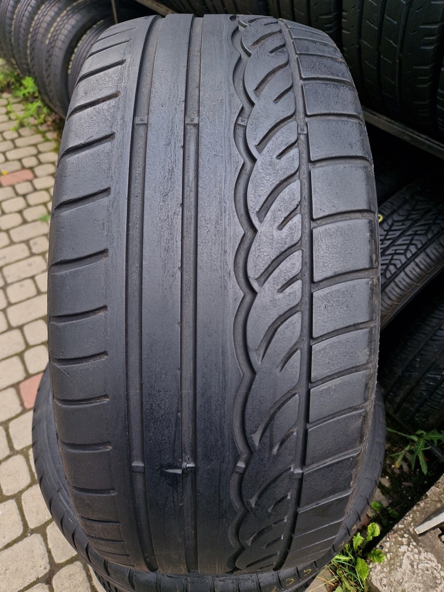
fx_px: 393
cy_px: 296
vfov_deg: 73.9
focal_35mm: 23
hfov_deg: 58.9
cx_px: 222
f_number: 1.8
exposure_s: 1/560
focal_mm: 5.4
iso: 50
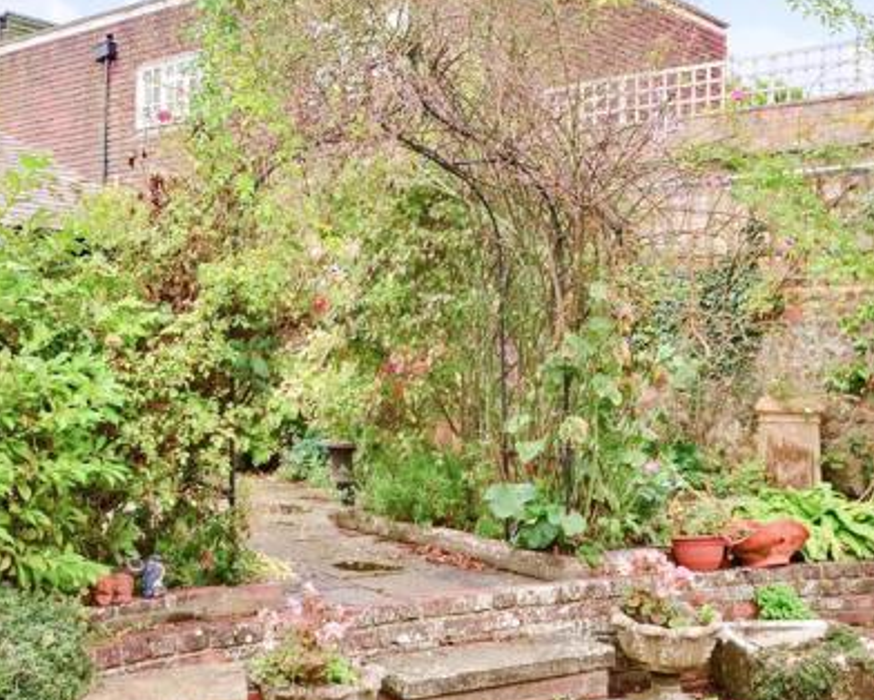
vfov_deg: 32.1
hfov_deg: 39.4
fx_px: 1216
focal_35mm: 47
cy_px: 357
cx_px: 357
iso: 200
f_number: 11
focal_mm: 20
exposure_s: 1/5
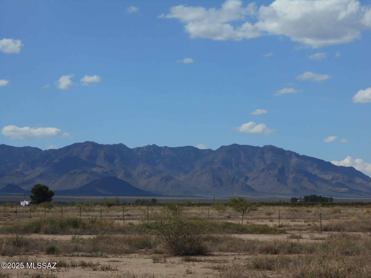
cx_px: 186
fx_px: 1200
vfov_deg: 13.2
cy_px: 139
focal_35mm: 112
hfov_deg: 17.6
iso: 80
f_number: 6
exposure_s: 1/800
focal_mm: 20.1
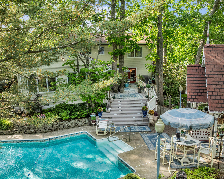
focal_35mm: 30
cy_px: 87
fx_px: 199
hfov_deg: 58.6
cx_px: 125
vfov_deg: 48.5
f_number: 2.8
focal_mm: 12.29
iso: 270
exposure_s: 1/240
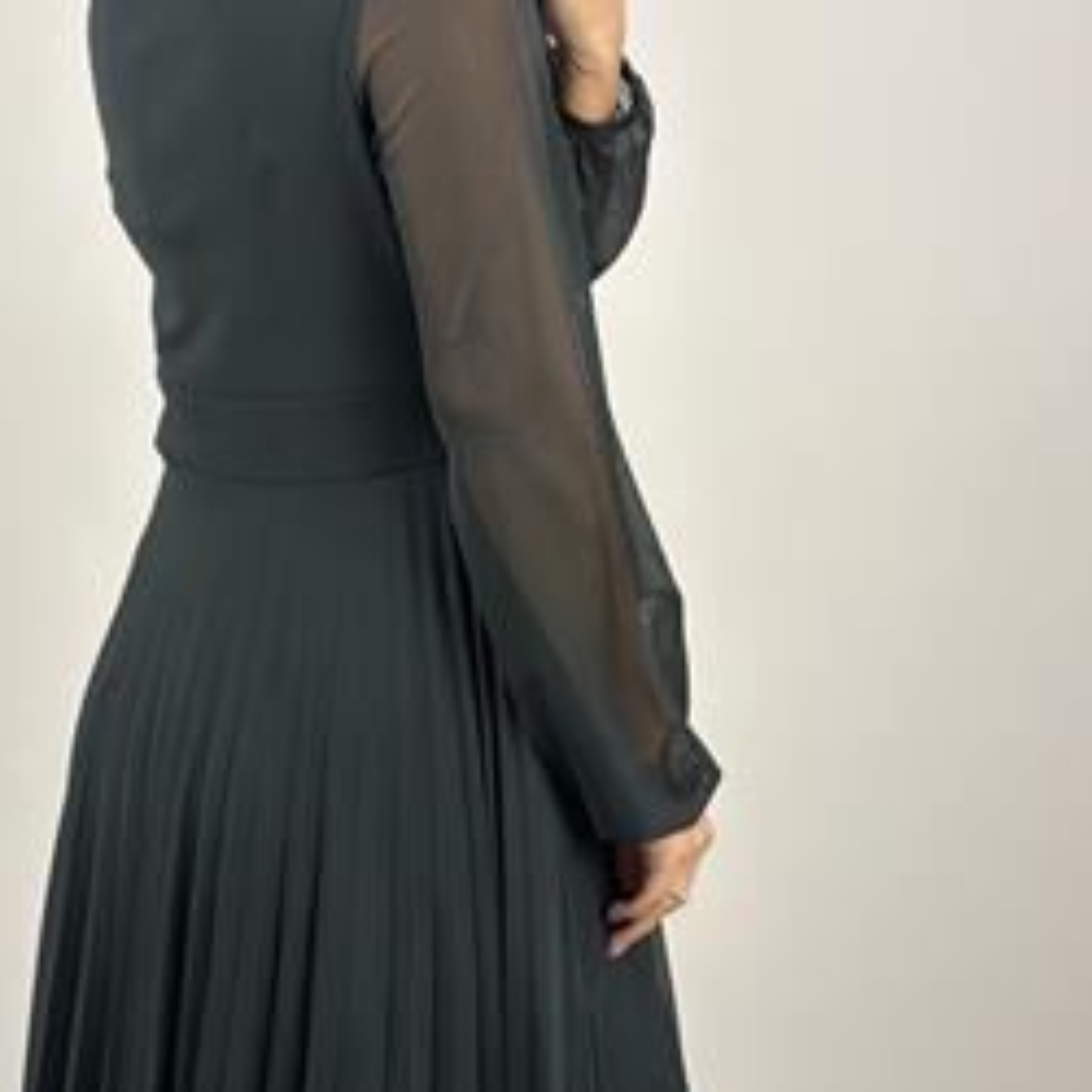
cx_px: 454
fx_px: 2498
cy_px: 727
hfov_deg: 24.6
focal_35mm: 70
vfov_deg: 24.5
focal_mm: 6.86
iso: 160
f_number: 1.78
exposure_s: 1/100
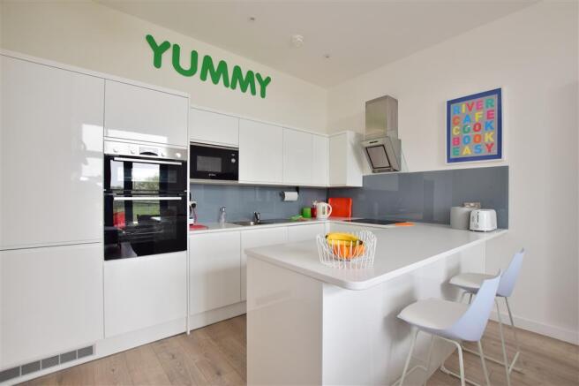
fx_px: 241
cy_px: 193
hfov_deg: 100.4
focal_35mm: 15
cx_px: 290
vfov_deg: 77.3
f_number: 9
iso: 400
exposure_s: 1/25
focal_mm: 10
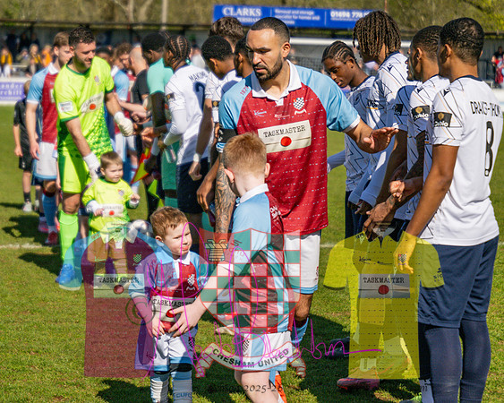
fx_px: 1847
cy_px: 177
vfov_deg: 12.4
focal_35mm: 124
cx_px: 165
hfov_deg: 15.5
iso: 400
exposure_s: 1/10000
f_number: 4
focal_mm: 98
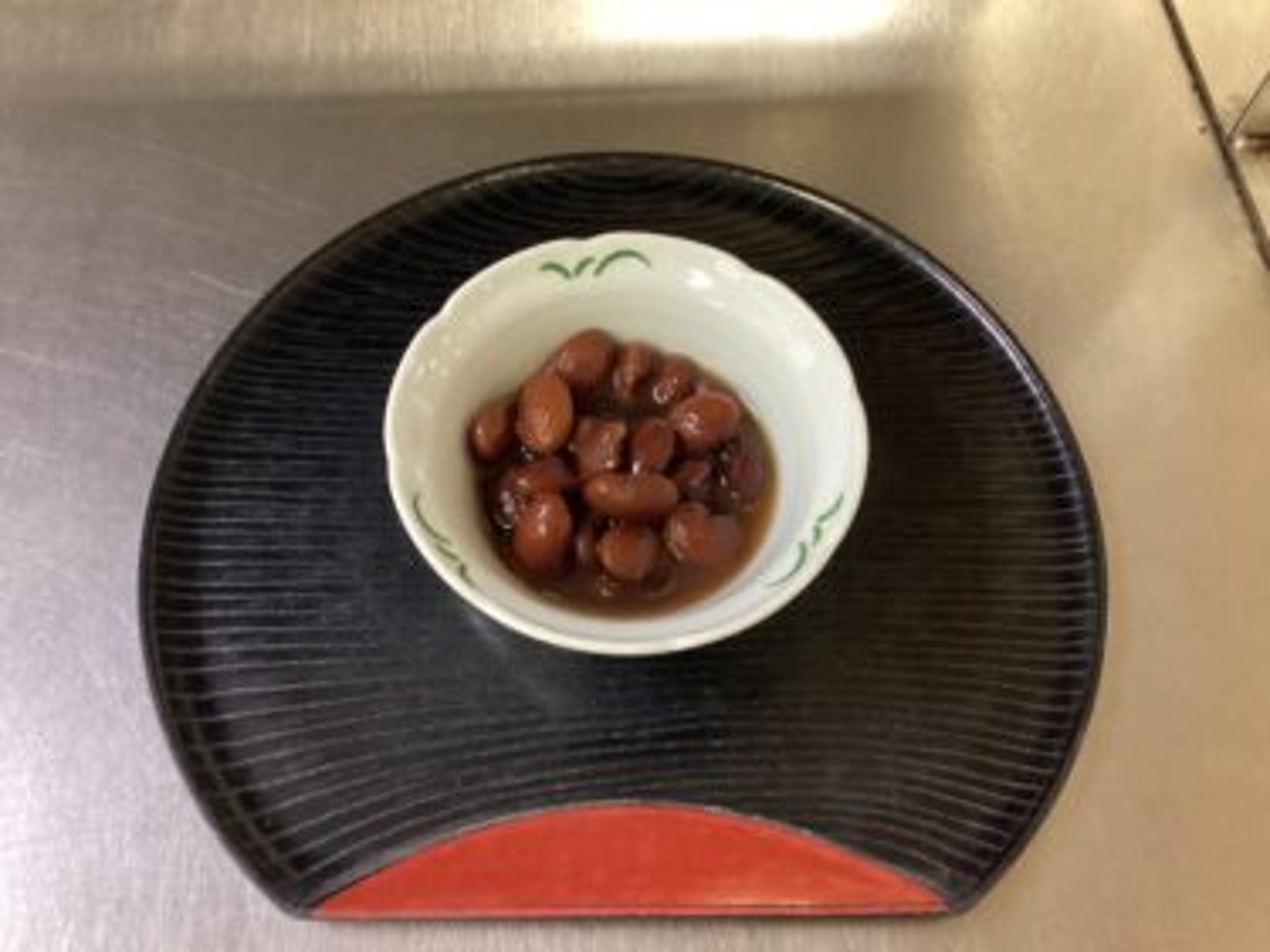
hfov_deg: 58.4
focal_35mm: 31
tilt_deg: -62.4
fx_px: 1137
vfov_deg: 45.4
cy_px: 476
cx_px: 635
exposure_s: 1/40
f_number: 2.4
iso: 400
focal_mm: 3.3
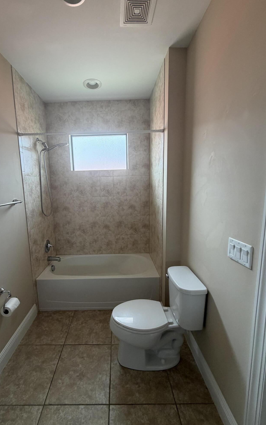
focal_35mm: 15
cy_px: 211
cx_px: 114
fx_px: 174
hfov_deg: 74.4
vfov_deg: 101.5
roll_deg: +1.3
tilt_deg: -8.0
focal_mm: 2.22
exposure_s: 1/121
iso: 160
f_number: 2.2
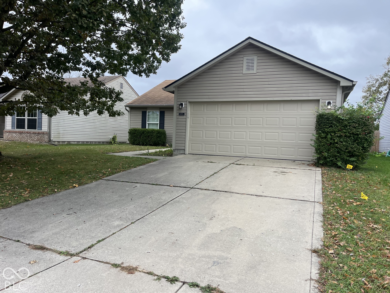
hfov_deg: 67.3
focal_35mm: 26
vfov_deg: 53.1
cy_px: 146
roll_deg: -1.9
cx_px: 195
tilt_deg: -2.4
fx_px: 293
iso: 50
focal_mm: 5.1
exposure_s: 1/635
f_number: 1.6
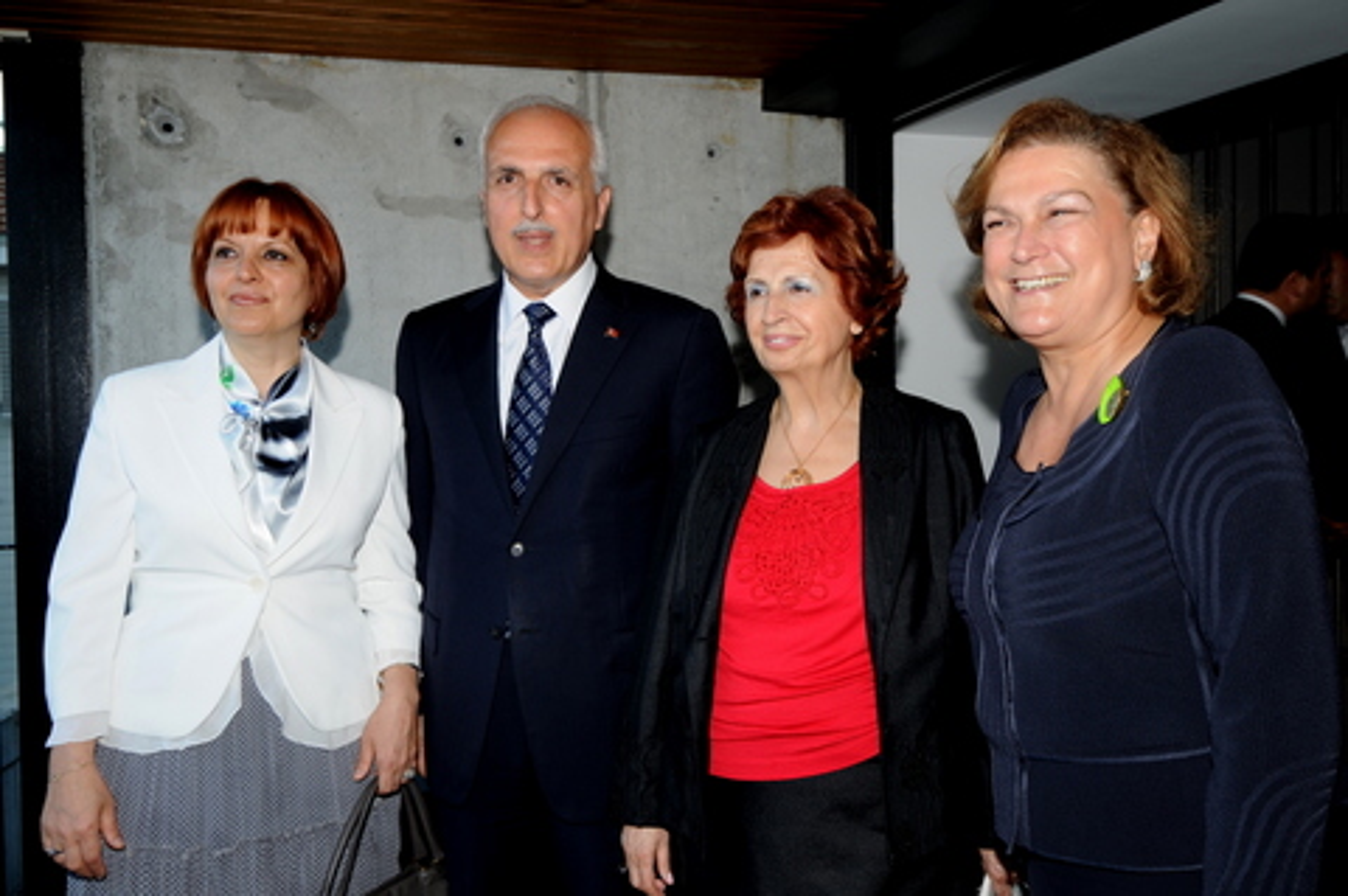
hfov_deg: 57.3
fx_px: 1234
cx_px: 674
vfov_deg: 39.9
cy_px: 448
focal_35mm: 33
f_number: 7.1
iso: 200
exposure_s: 1/60
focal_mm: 22
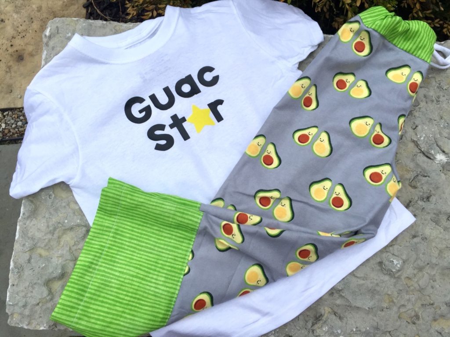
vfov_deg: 48.2
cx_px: 225
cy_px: 168
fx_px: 377
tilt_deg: -79.1
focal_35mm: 29
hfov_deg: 61.7
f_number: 2.2
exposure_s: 1/942
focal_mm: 4.15
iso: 32
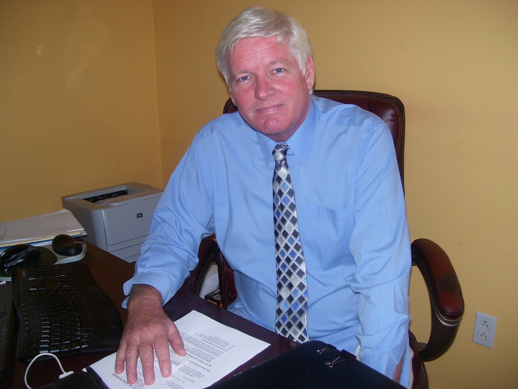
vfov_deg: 39.7
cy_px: 194
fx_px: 539
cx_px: 259
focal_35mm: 36
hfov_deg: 51.4
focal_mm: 6
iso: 80
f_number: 2.7
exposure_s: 1/60
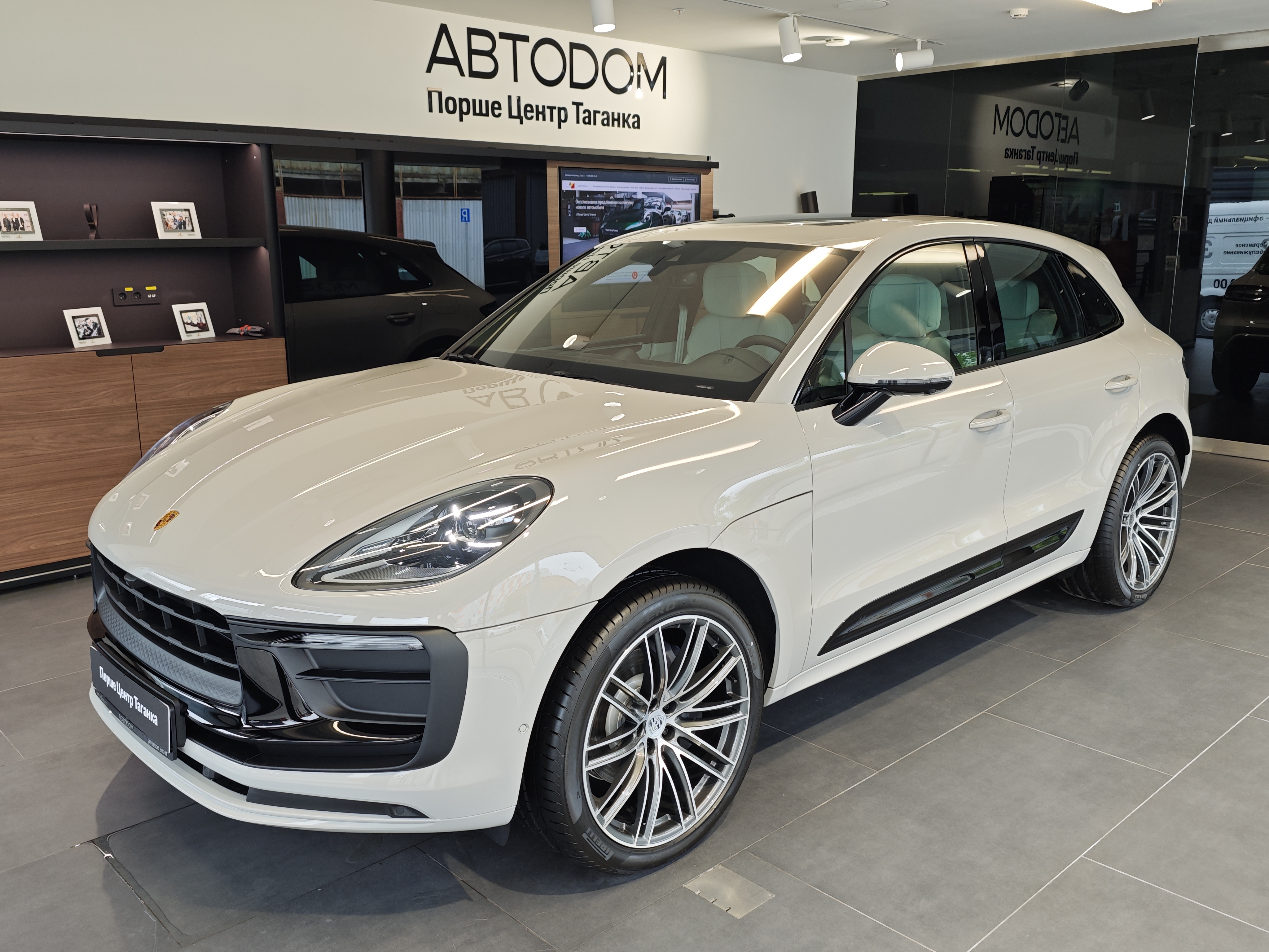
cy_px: 476
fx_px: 1063
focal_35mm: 29
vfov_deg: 48.2
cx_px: 634
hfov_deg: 61.7
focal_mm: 6.55
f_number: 1.6
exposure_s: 1/100
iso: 64
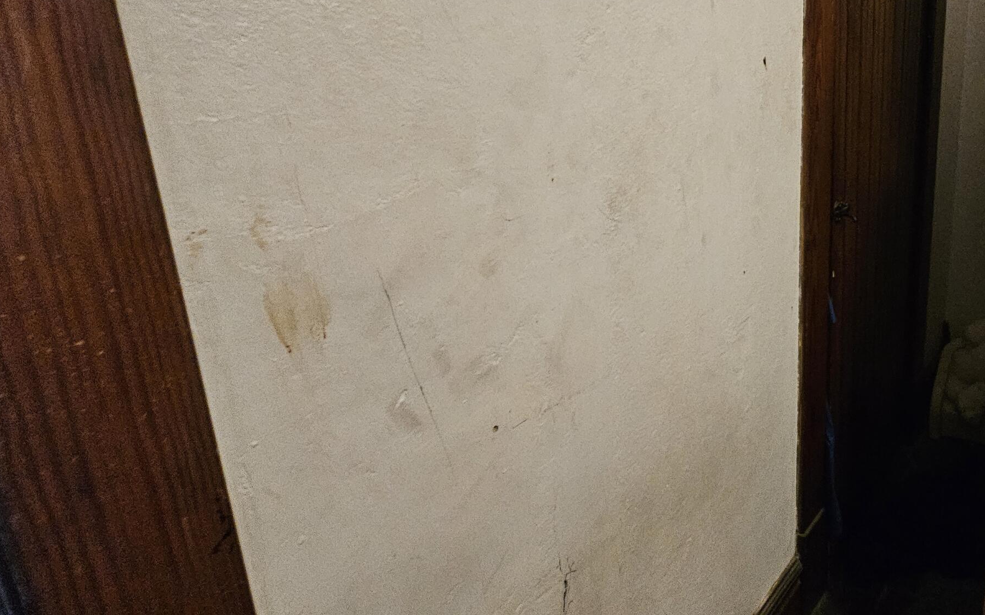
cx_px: 731
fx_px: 617
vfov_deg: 52.0
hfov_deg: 72.2
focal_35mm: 23
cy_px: 206
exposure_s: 1/30
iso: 640
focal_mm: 2.2
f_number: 2.2
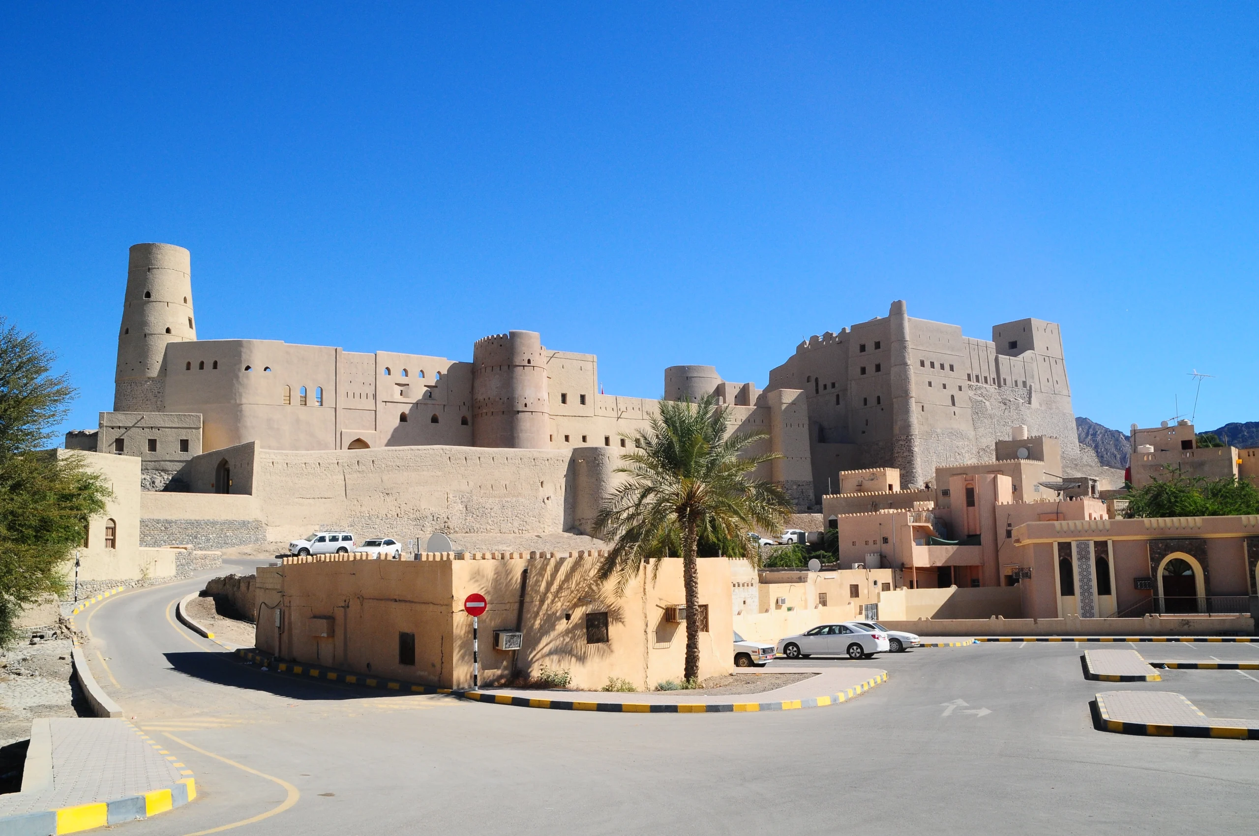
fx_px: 1153
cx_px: 630
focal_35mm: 33
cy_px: 418
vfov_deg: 39.9
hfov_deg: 57.3
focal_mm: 22
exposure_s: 1/400
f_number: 13
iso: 400
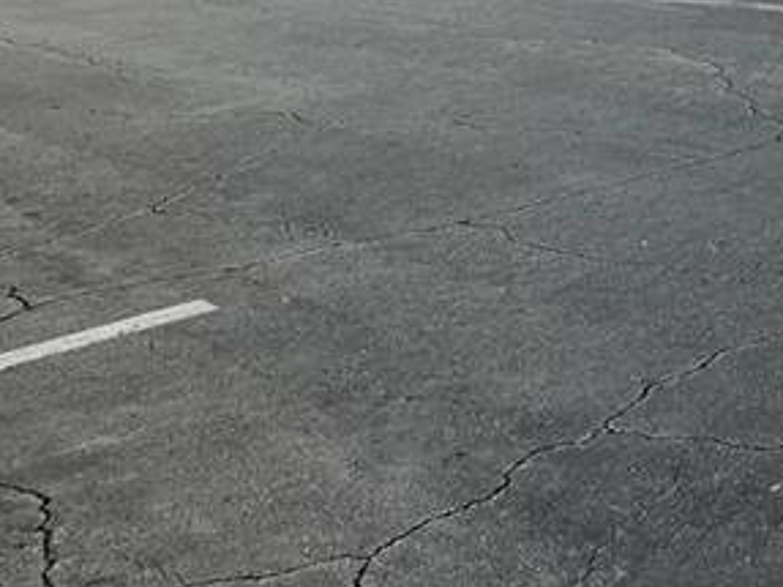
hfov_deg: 21.7
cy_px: -306
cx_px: 999
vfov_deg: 16.3
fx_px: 1854
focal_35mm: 82
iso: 64
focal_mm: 6.25
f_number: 1.7
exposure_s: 1/7944
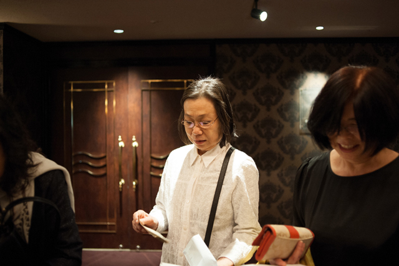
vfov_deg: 37.8
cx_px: 200
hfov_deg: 54.5
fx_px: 388
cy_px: 133
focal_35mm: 35
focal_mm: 35
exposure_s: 1/100
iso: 2200
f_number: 2.8
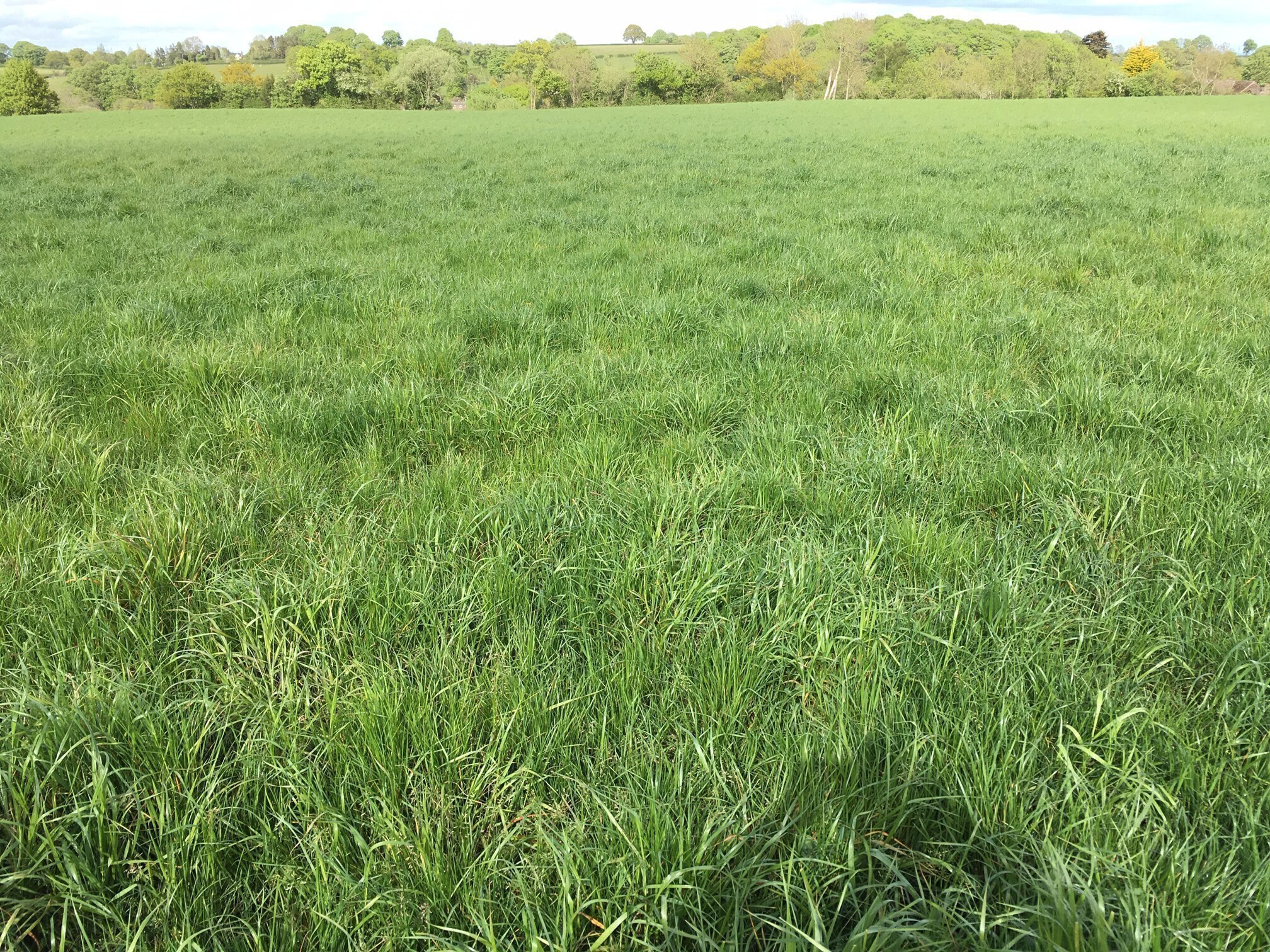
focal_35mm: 29
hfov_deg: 61.7
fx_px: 1064
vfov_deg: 48.2
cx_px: 635
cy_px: 476
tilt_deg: -20.7
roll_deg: +2.5
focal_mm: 4.15
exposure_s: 1/545
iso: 25
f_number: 2.2
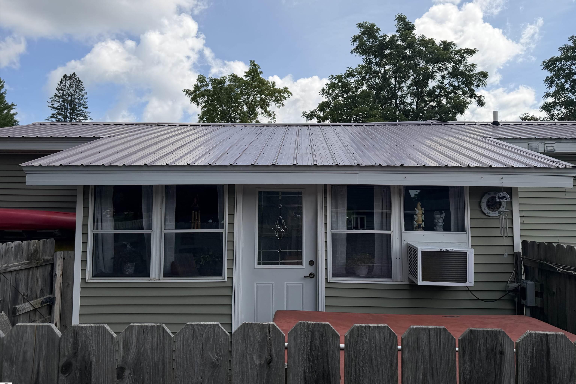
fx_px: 400
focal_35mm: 25
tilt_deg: +4.4
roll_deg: +0.3
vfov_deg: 51.2
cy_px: 177
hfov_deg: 71.5
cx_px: 288
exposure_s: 1/4673
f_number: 1.78
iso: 80
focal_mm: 6.76
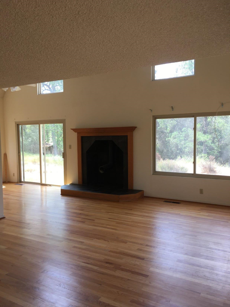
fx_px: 257
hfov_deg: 48.2
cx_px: 115
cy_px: 154
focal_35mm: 29
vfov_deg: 61.7
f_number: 2.2
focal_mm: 4.15
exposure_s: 1/60
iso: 25
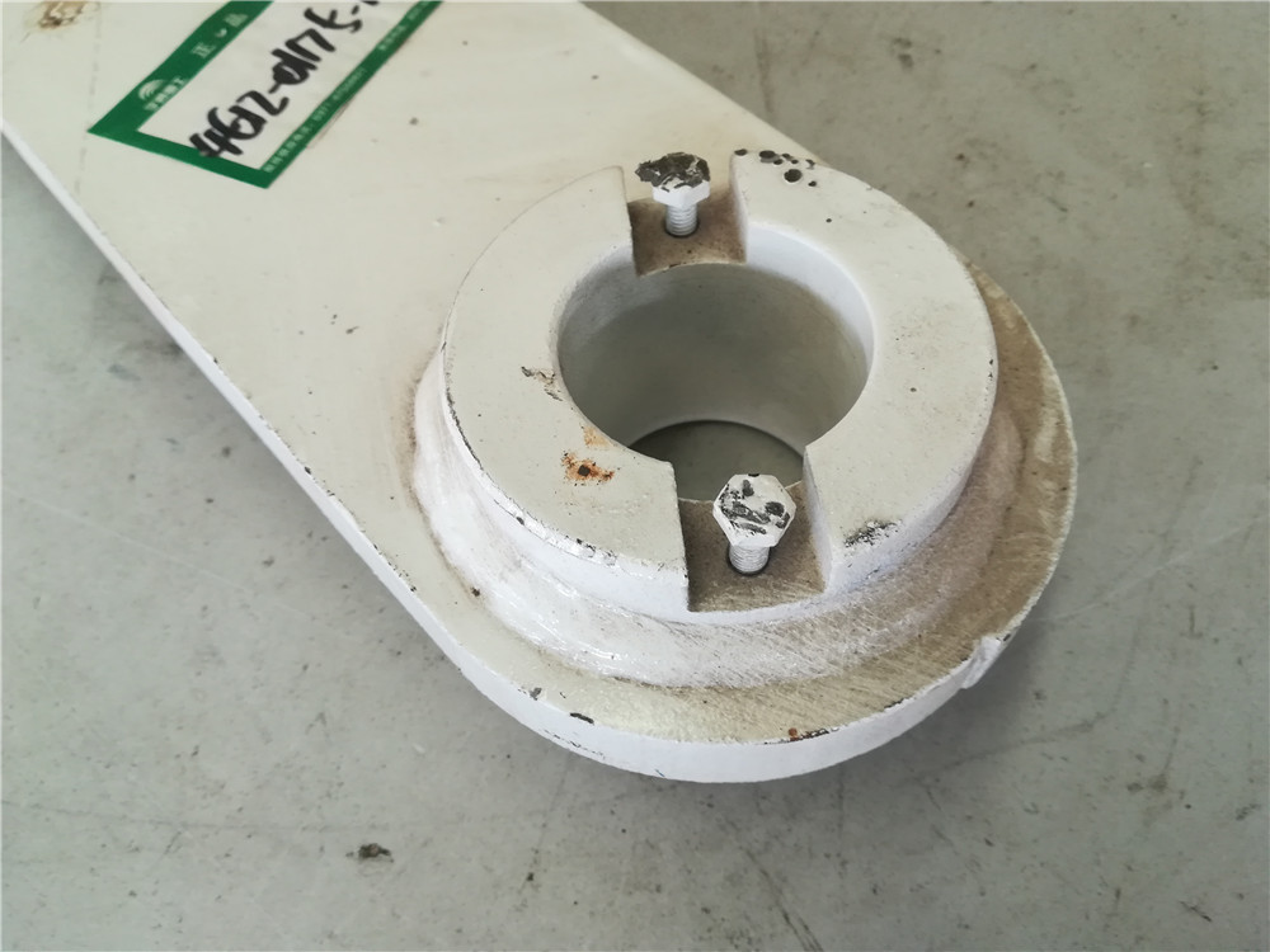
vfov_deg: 53.1
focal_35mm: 26
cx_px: 635
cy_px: 476
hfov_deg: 67.3
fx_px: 954
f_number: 2.2
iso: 160
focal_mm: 3.83
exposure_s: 1/33.3
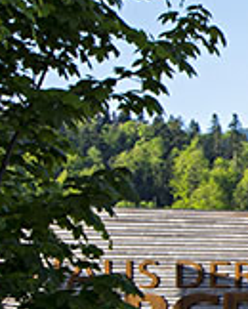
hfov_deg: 8.7
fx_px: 1007
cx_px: 925
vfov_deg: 17.3
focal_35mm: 110
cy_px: 60
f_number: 16
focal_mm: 19
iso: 100
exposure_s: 1/20
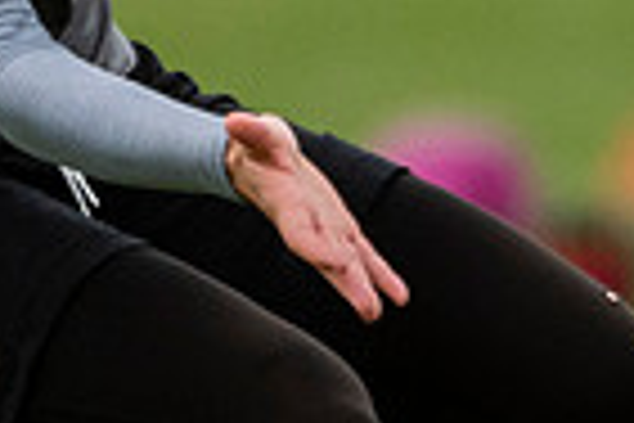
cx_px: 549
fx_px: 80987
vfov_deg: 0.3
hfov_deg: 0.4
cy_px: -133
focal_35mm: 4599
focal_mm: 400
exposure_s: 1/1250
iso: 560
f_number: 4
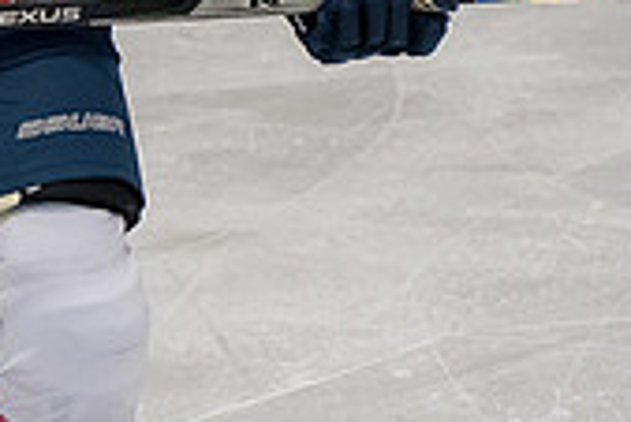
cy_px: -219
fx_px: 11824
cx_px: 18
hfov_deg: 3.1
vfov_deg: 2.0
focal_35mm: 674
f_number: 3.2
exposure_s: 1/800
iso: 2500
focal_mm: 90
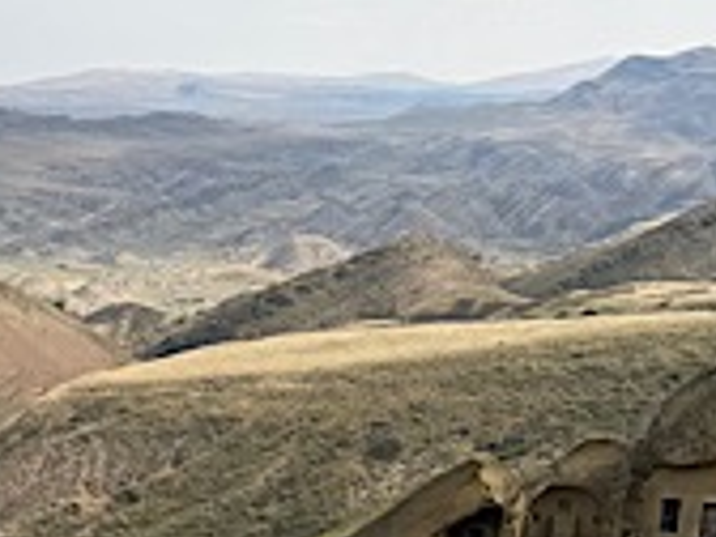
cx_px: -196
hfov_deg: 17.3
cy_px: 850
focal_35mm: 107
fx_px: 2213
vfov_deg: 13.0
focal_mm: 6.76
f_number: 1.78
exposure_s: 1/3425
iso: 80
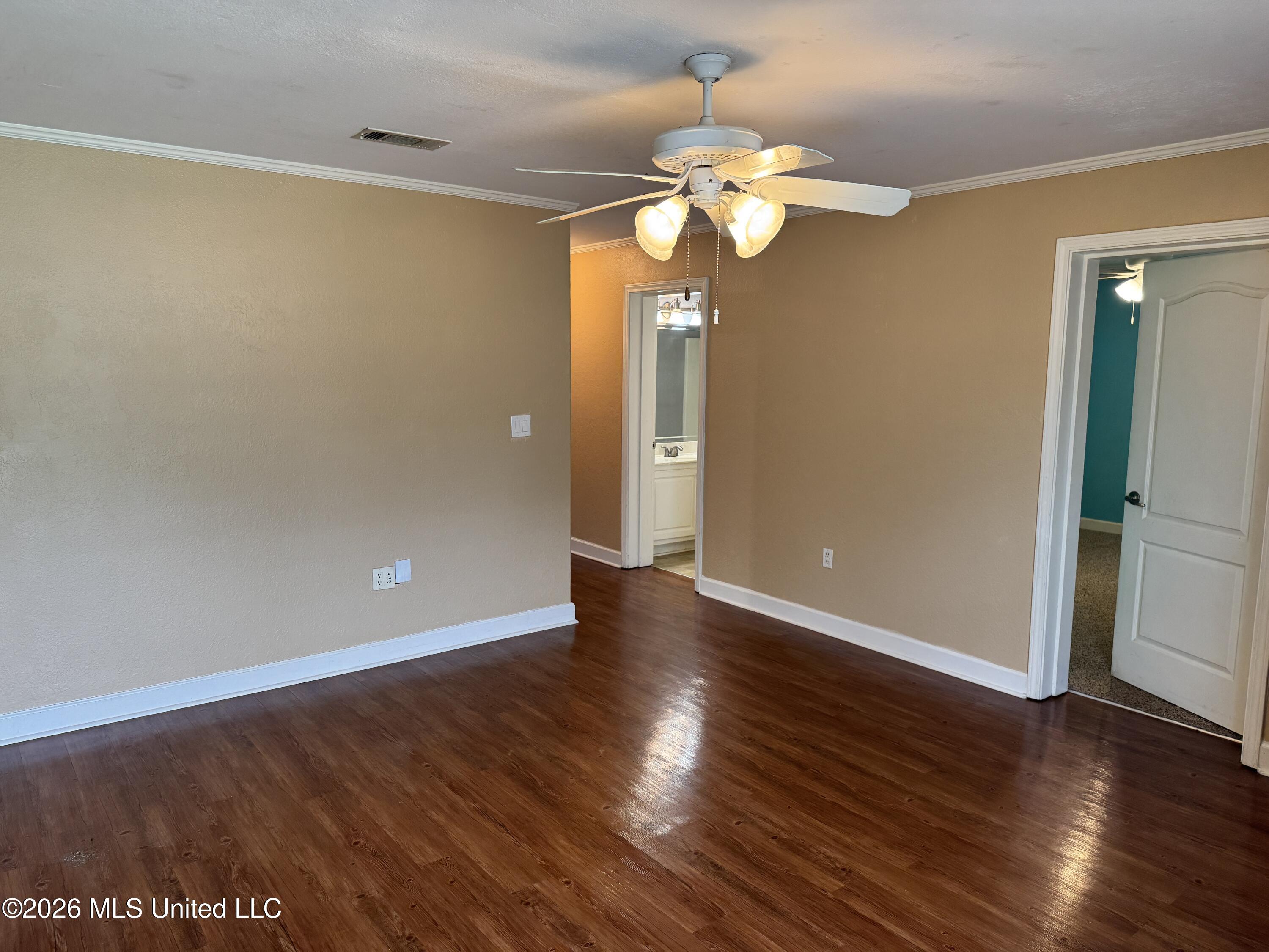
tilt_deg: -8.3
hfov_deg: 71.6
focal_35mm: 24
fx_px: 880
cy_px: 476
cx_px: 634
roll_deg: -0.5
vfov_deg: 56.8
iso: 200
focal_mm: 6.76
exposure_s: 1/120
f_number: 1.78
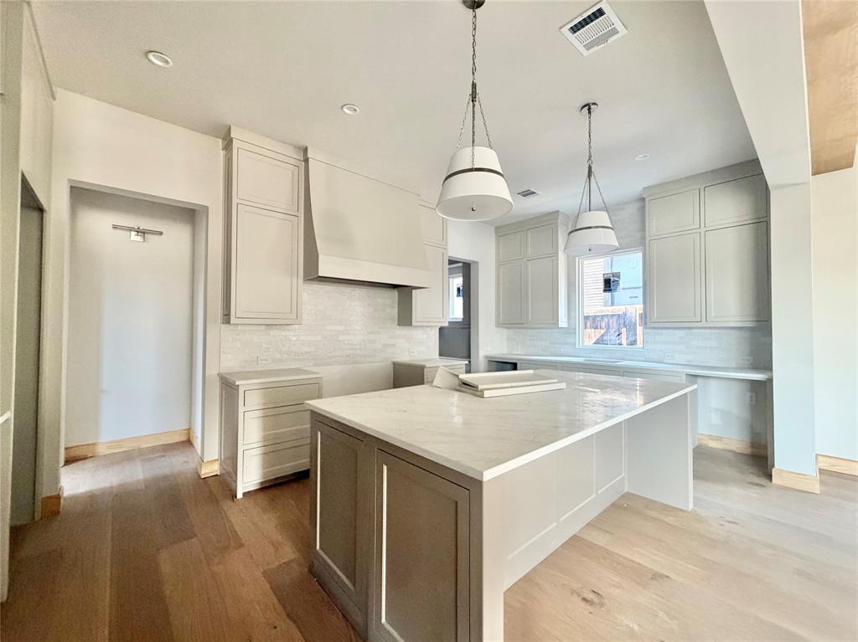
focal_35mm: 14
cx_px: 429
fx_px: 347
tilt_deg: +0.7
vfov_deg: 85.6
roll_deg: -0.6
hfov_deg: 102.1
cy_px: 321
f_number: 2.2
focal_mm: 2.22
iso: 500
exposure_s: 1/60
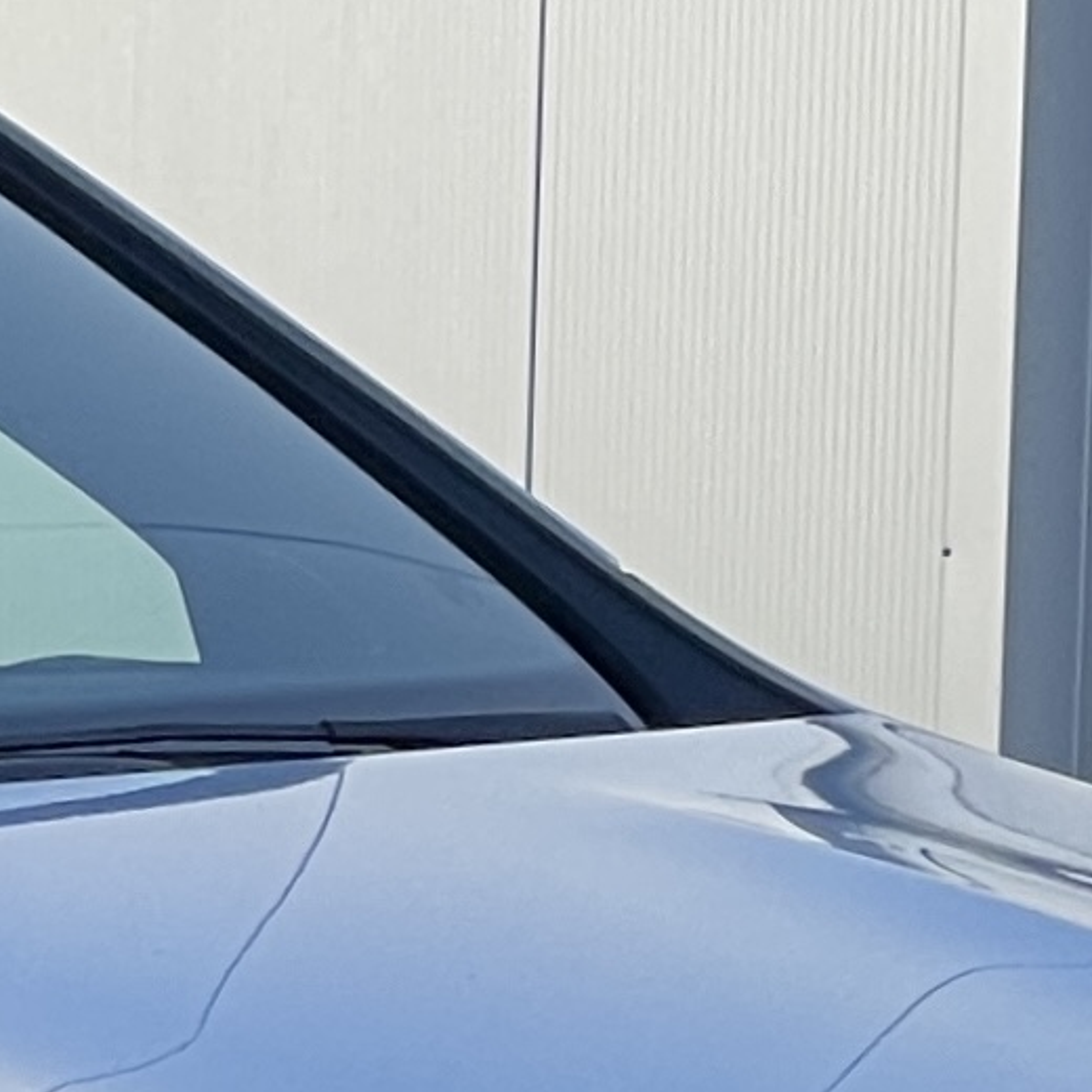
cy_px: 1846
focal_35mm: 337
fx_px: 12028
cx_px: -1153
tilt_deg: -9.1
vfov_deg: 5.1
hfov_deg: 5.1
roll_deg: +1.1
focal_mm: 6
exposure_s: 1/304
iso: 25
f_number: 2
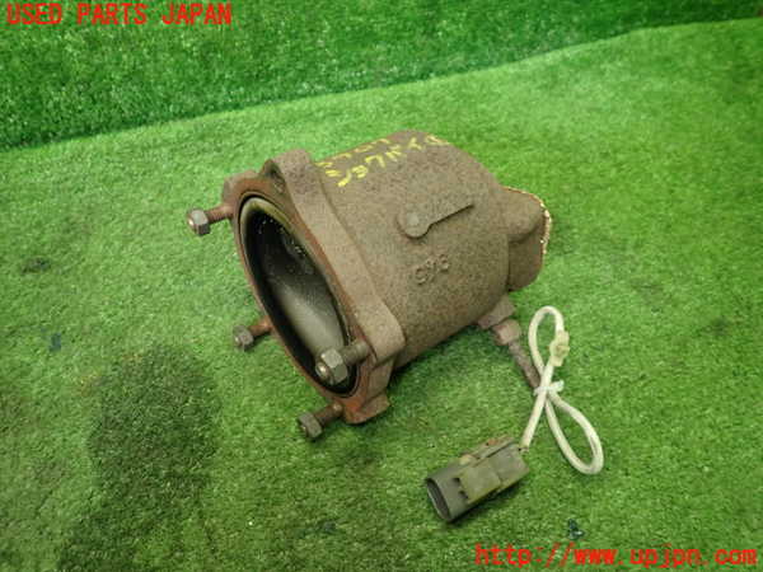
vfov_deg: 54.9
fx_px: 551
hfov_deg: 69.4
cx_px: 382
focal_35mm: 25
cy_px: 286
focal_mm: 4.5
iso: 200
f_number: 2
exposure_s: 1/40
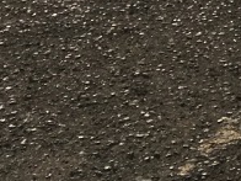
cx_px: 819
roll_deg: -0.7
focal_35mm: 213
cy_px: -254
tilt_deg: -8.1
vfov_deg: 6.6
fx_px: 1483
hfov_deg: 7.6
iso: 25
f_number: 2.2
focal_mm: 4.15
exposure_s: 1/4274
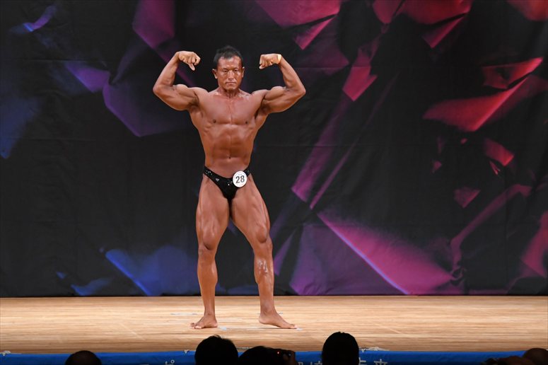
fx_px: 3423
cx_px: 274
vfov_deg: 6.1
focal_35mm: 225
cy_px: 182
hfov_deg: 9.2
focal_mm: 150
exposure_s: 1/400
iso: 3200
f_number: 5.6
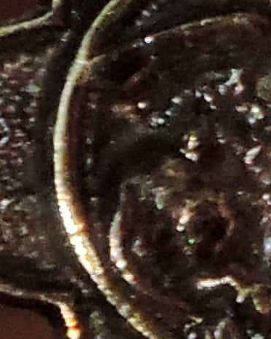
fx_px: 48268
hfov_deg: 0.3
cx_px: 1570
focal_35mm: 4816
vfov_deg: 0.4
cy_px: -205
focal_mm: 83.8
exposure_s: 1/200
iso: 720
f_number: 4.9
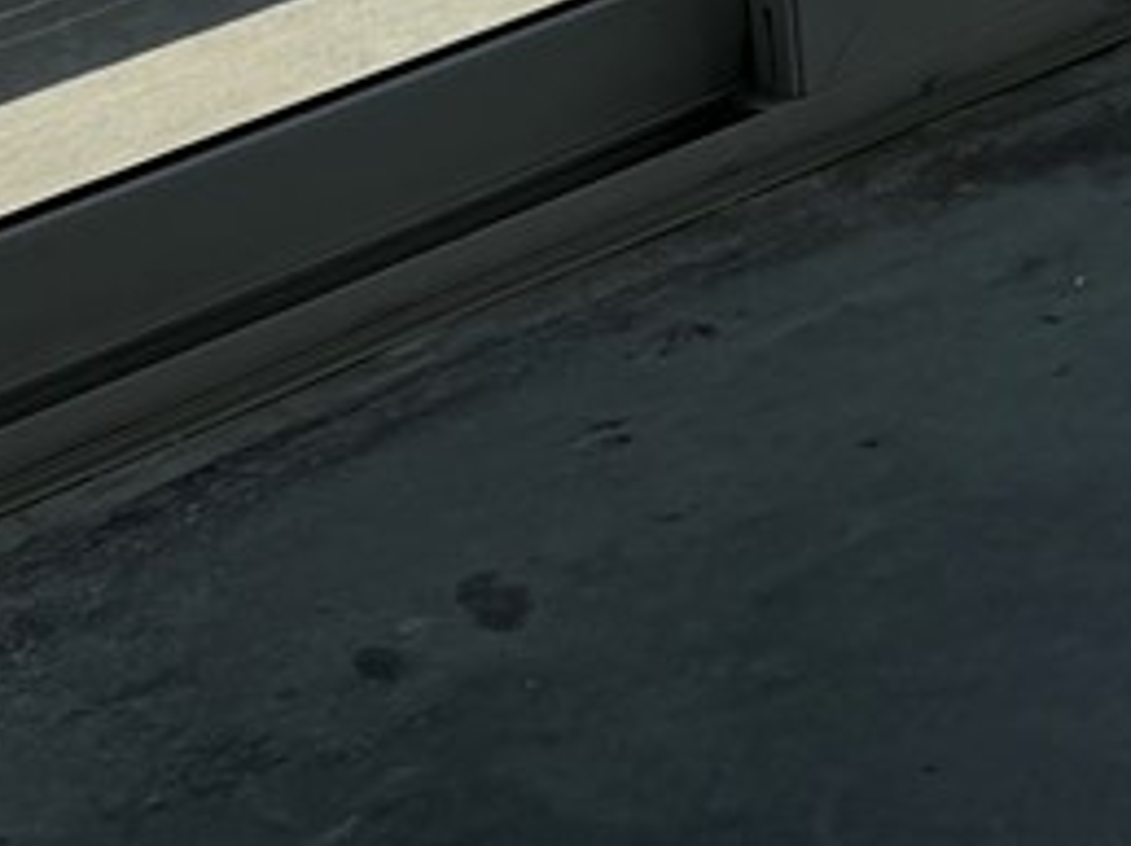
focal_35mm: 149
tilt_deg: -8.3
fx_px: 4864
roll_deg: +0.9
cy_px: -1587
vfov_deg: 8.5
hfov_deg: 11.0
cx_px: 2771
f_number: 1.78
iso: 80
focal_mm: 6.76
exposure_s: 1/2833
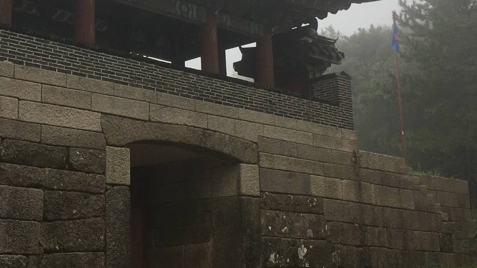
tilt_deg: +13.8
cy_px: 89
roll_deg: -0.2
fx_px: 848
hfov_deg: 31.0
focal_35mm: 67
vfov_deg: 18.0
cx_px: 136
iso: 32
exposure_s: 1/120
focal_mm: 4.15
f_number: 2.2
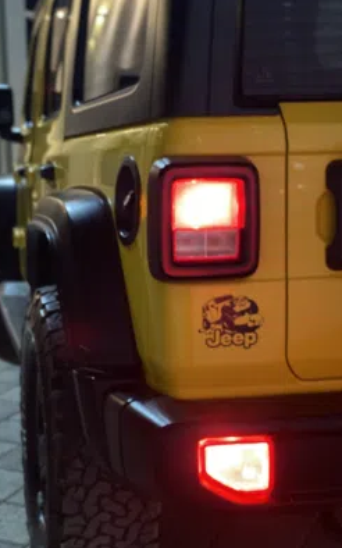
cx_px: 143
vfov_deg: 36.3
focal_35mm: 56
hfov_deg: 23.1
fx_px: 836
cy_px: 273
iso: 320
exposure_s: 1/25
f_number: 2
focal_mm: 6
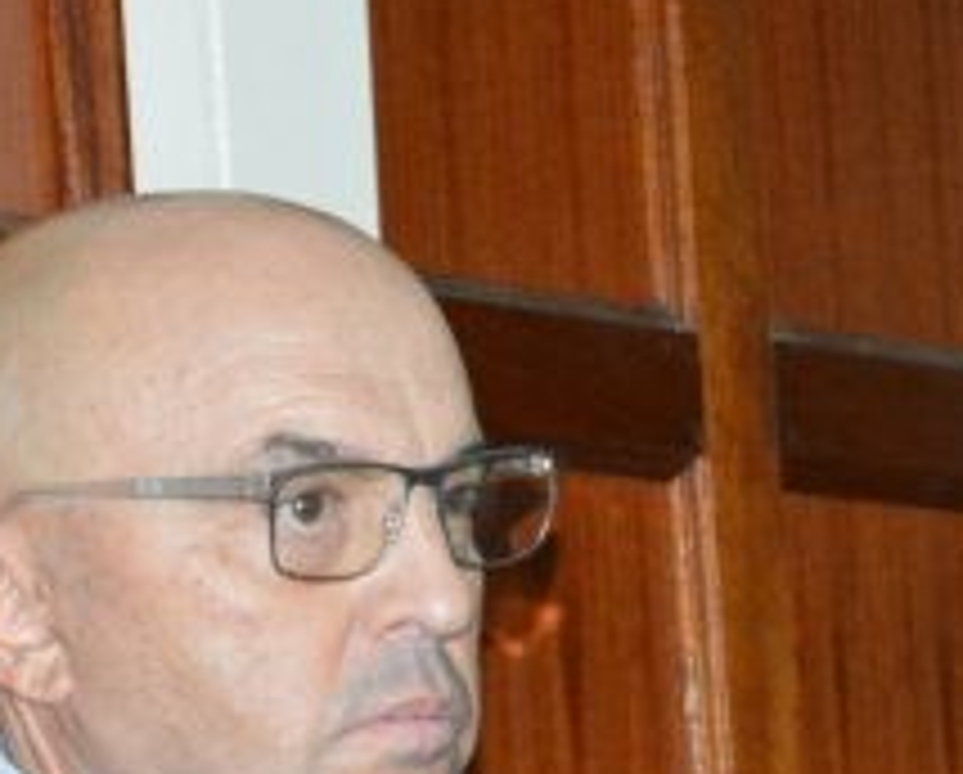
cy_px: 1051
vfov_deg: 6.1
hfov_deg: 7.7
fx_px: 7195
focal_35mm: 252
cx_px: 450
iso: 3200
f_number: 5.6
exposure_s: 1/60
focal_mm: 50
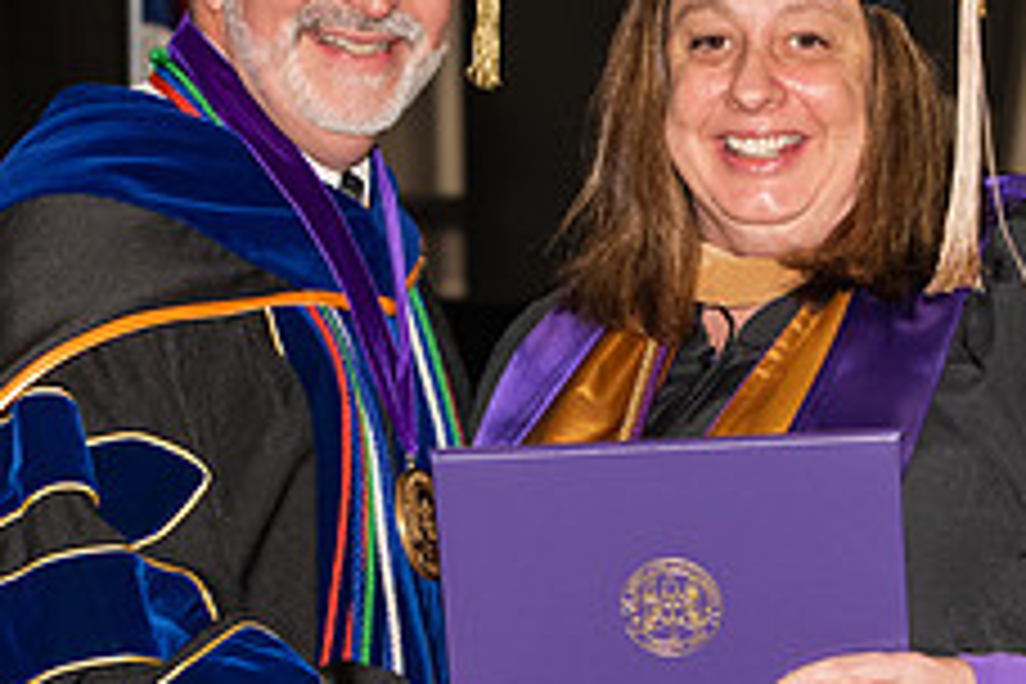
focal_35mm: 178
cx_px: 526
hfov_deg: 11.5
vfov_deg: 7.7
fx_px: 5073
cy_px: 533
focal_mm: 70
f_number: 5.6
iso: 1000
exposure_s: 1/200
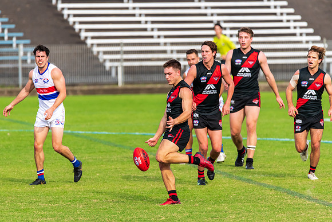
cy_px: 110
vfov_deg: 2.2
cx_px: 157
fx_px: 5846
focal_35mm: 634
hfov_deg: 3.3
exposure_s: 1/1600
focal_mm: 600
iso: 1000
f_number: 6.3
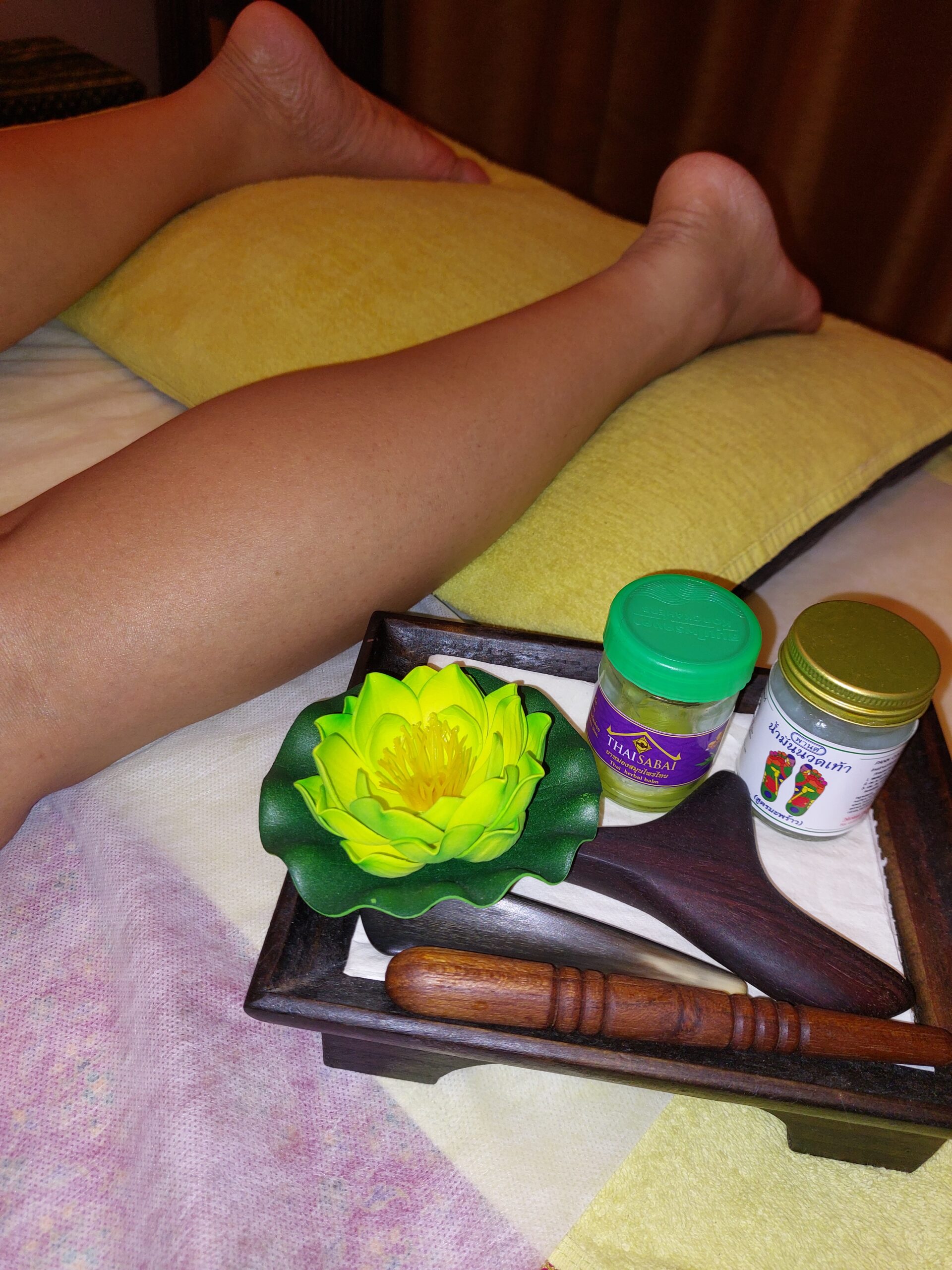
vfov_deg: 69.4
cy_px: 635
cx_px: 476
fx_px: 917
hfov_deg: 54.9
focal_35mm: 25
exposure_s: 1/100
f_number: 1.8
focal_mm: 5.23
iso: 100
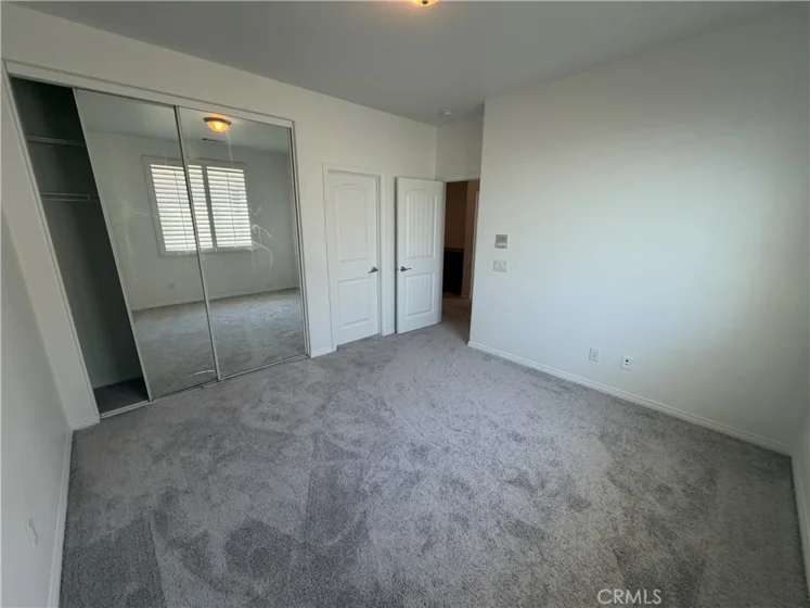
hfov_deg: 102.1
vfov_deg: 85.7
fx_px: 328
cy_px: 304
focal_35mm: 14
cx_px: 405
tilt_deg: -15.4
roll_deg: +0.0
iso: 125
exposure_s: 1/120
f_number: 2.2
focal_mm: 2.22
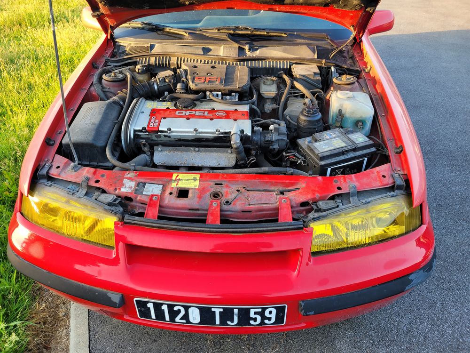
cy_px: 176
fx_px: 353
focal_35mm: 26
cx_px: 235
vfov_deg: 53.1
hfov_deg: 67.3
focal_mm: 5.4
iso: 50
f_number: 1.8
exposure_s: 1/100
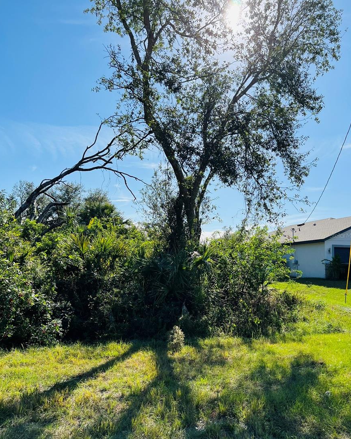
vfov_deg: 62.1
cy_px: 235
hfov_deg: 51.5
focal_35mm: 28
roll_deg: -0.7
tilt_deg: +5.5
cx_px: 177
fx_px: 364
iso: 50
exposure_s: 1/5587
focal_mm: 5.7
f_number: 1.5
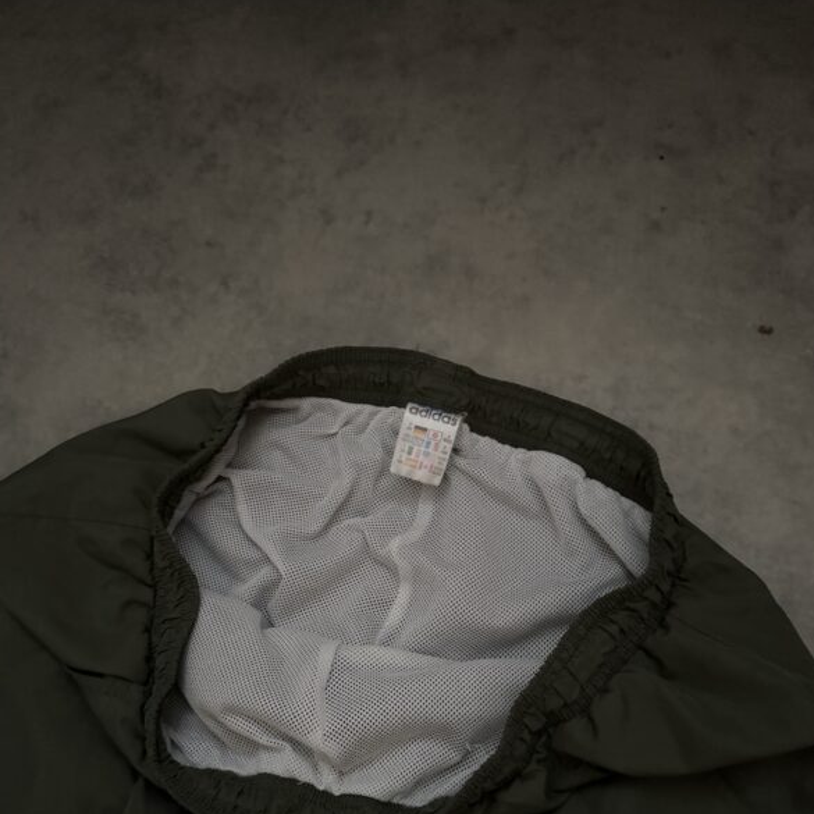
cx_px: 406
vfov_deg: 54.5
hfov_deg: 55.6
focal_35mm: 29
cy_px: 541
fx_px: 772
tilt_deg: -70.3
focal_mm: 6.76
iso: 1600
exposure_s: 1/30
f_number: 1.78
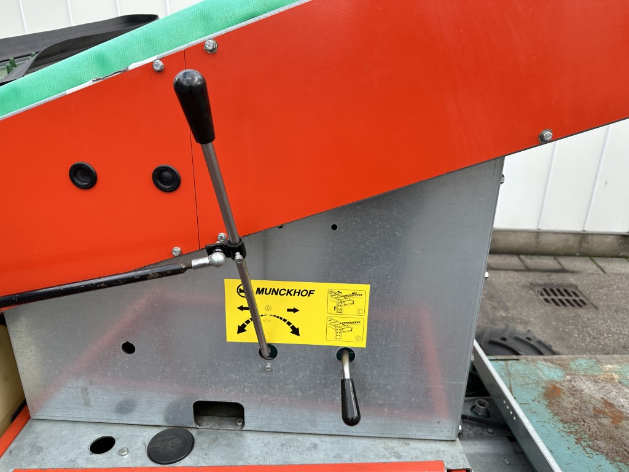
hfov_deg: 71.6
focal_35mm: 24
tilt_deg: -22.0
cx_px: 314
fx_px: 436
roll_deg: -0.5
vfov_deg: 56.8
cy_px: 236
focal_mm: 6.86
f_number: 1.78
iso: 80
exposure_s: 1/927
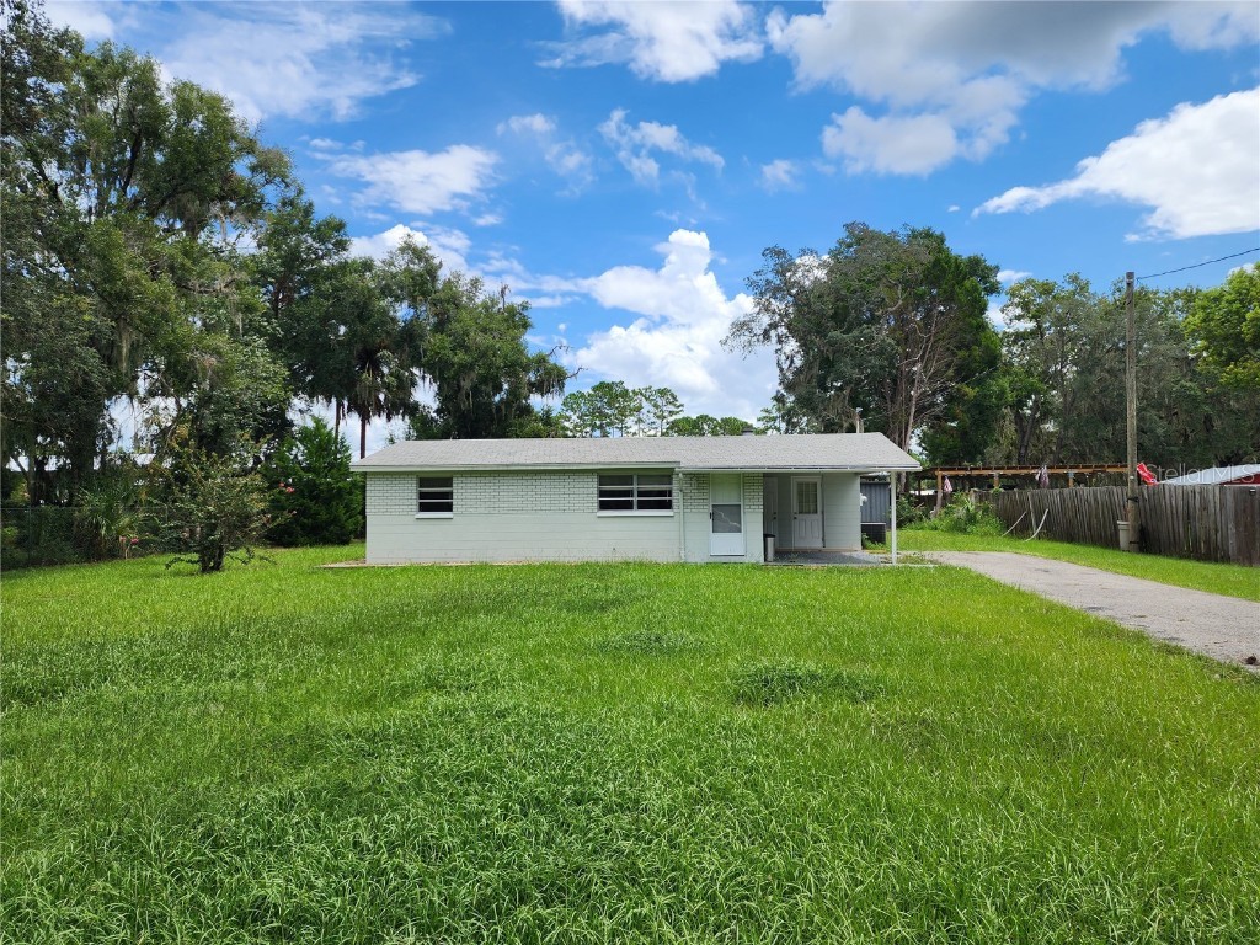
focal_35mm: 23
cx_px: 630
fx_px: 837
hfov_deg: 73.9
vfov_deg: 58.9
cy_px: 472
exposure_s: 1/1148
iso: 12
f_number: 1.8
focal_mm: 6.4
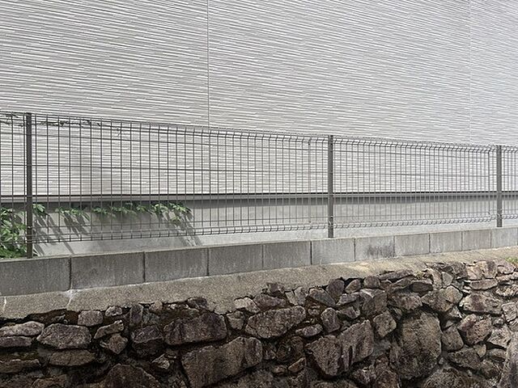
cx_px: 259
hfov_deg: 67.3
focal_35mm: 26
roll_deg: +0.5
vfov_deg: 53.1
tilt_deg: -0.8
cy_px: 194
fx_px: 389
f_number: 1.5
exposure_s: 1/2353
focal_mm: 5.7
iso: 50
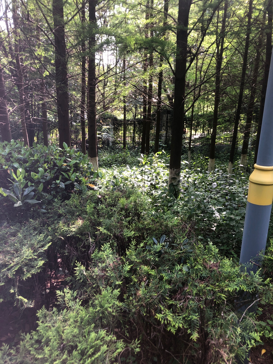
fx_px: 294
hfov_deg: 49.7
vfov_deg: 63.4
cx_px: 136
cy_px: 182
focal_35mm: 28
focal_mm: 3.99
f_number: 1.8
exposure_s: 1/120
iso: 32
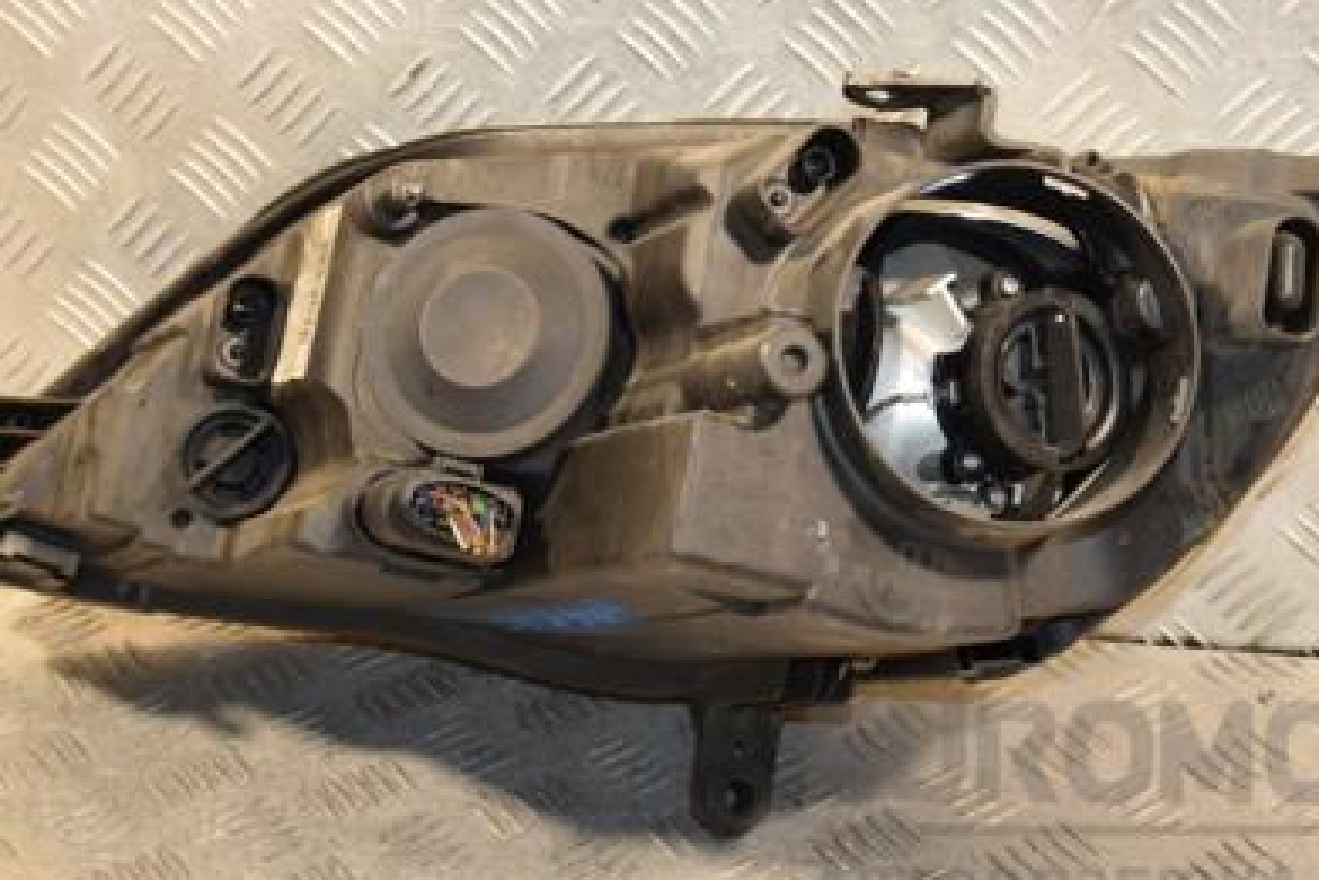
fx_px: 2959
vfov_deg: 16.9
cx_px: 744
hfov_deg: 25.1
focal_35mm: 81
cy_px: 301
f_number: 5
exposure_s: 1/125
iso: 800
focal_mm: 35
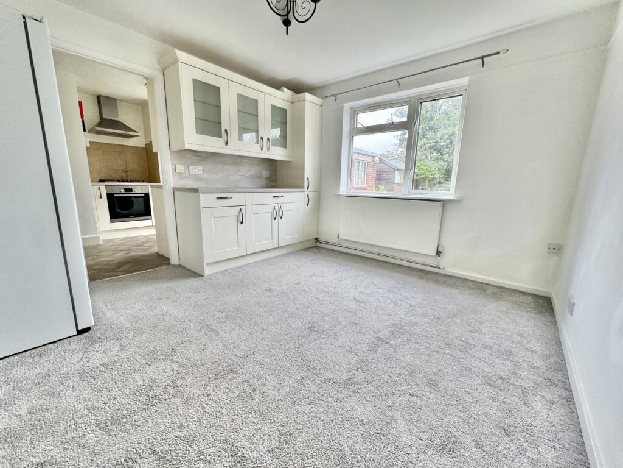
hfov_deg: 102.1
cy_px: 234
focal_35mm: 14
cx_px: 312
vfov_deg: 85.7
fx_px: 252
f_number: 2.2
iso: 100
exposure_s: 1/99
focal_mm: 2.22
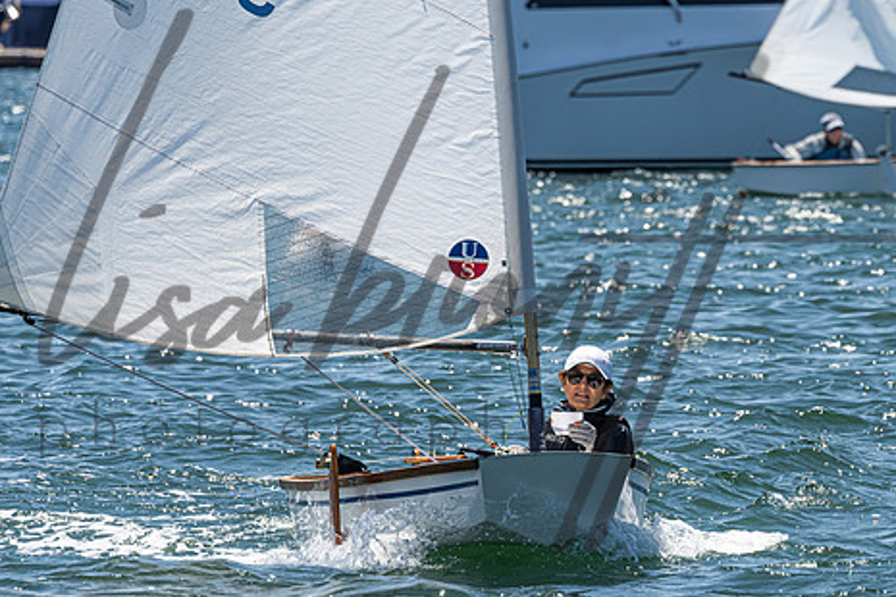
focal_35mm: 681
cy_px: 365
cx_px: 563
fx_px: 16948
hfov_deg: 3.0
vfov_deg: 2.0
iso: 400
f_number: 11
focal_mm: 400
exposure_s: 1/640
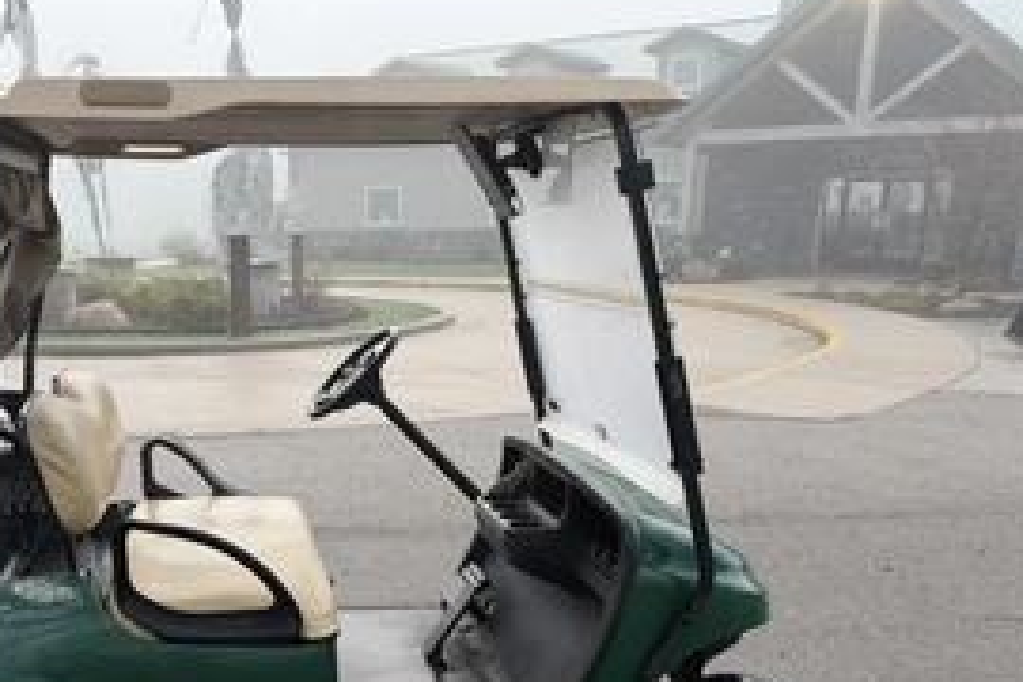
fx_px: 1051
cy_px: 512
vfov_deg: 35.2
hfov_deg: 50.3
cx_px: 288
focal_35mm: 37
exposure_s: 1/123
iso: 64
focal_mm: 6.76
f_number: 1.78
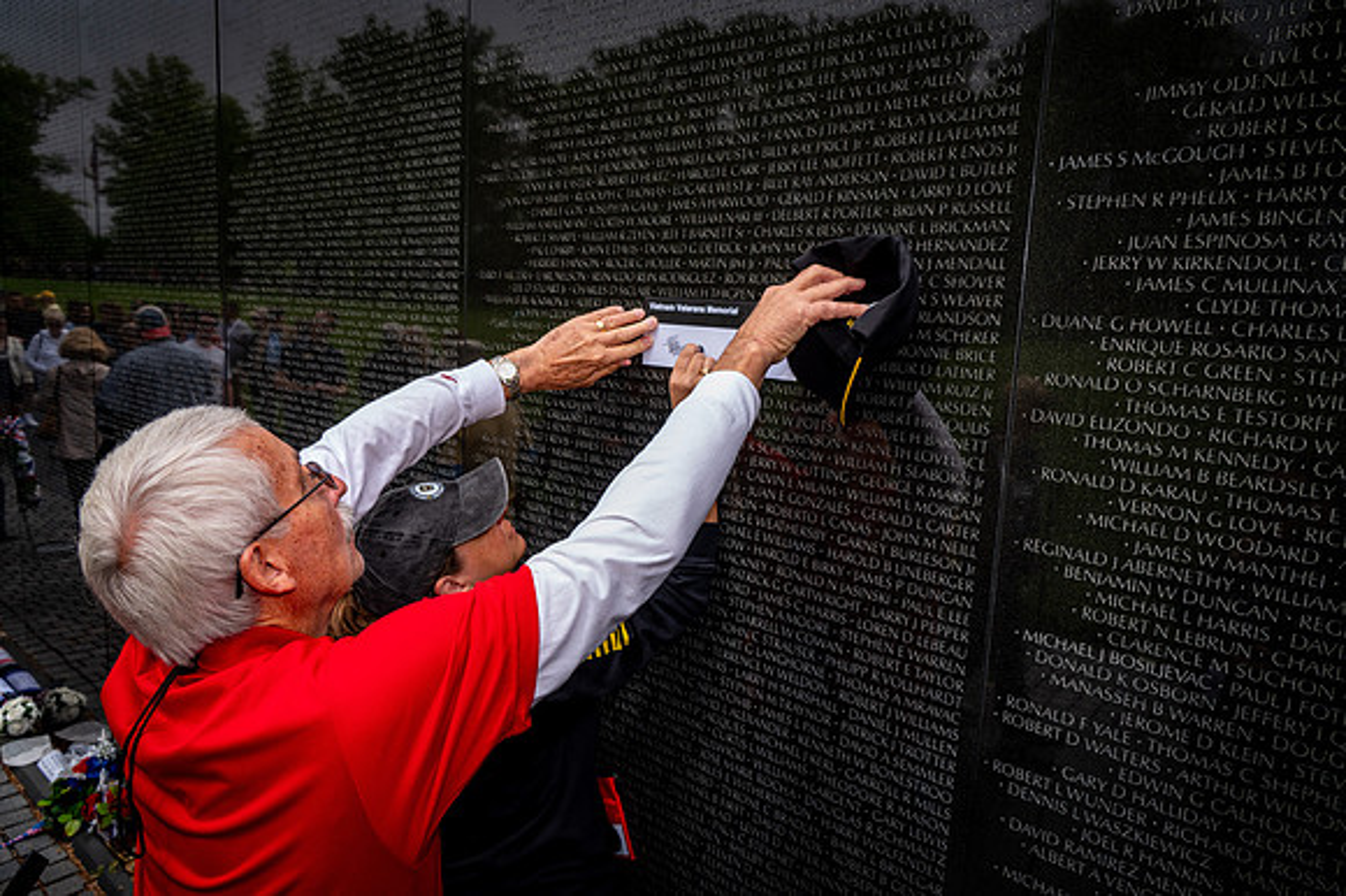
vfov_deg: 53.1
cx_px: 673
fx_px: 897
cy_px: 448
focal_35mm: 24
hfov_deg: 73.8
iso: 450
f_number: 8
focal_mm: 24
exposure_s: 1/640
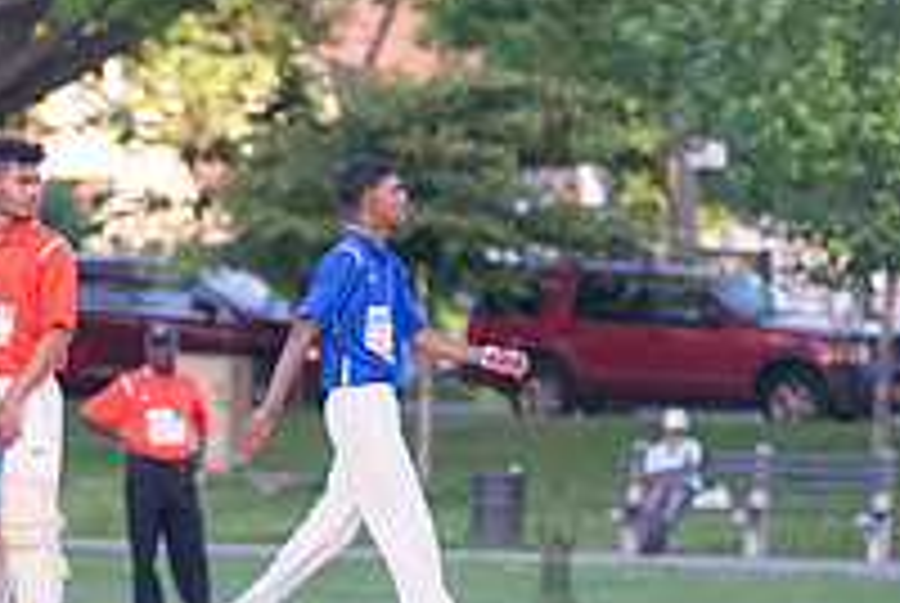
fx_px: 12318
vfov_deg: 2.8
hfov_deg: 4.2
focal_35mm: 492
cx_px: -27
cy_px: 335
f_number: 2.8
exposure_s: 1/2500
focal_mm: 170
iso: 1600
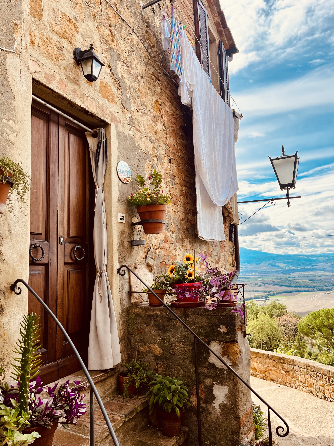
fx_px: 347
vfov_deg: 65.3
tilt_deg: +7.0
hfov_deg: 51.3
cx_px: 170
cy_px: 223
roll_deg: +2.8
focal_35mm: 27
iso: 50
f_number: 1.6
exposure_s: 1/1957
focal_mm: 5.1
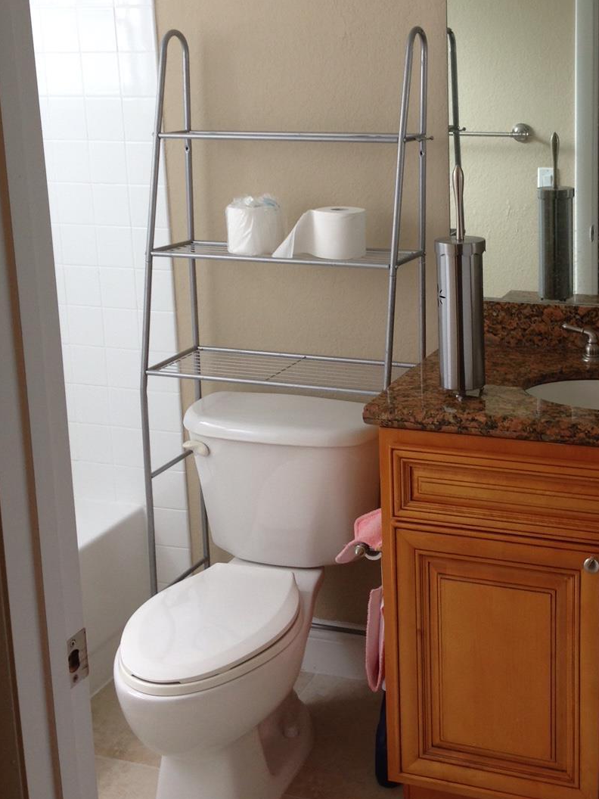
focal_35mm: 51
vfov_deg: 37.2
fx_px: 1177
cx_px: 461
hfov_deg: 28.1
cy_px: 288
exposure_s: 1/20
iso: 64
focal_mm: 4.13
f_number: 2.4
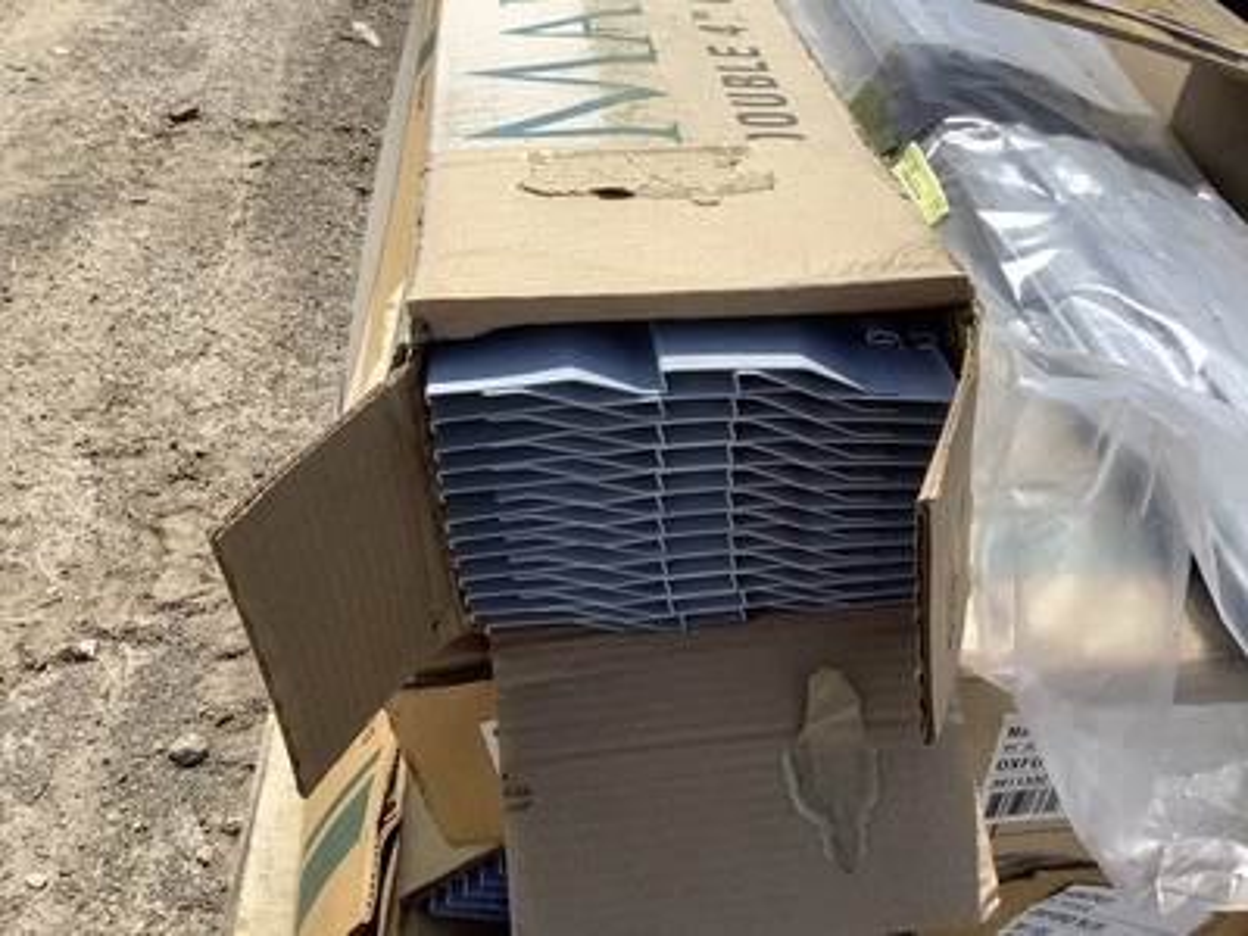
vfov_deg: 45.4
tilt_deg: -36.2
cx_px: 624
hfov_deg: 58.4
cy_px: 468
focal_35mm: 31
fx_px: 1118
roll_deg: -18.8
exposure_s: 1/2146
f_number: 2.4
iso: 25
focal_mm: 3.3
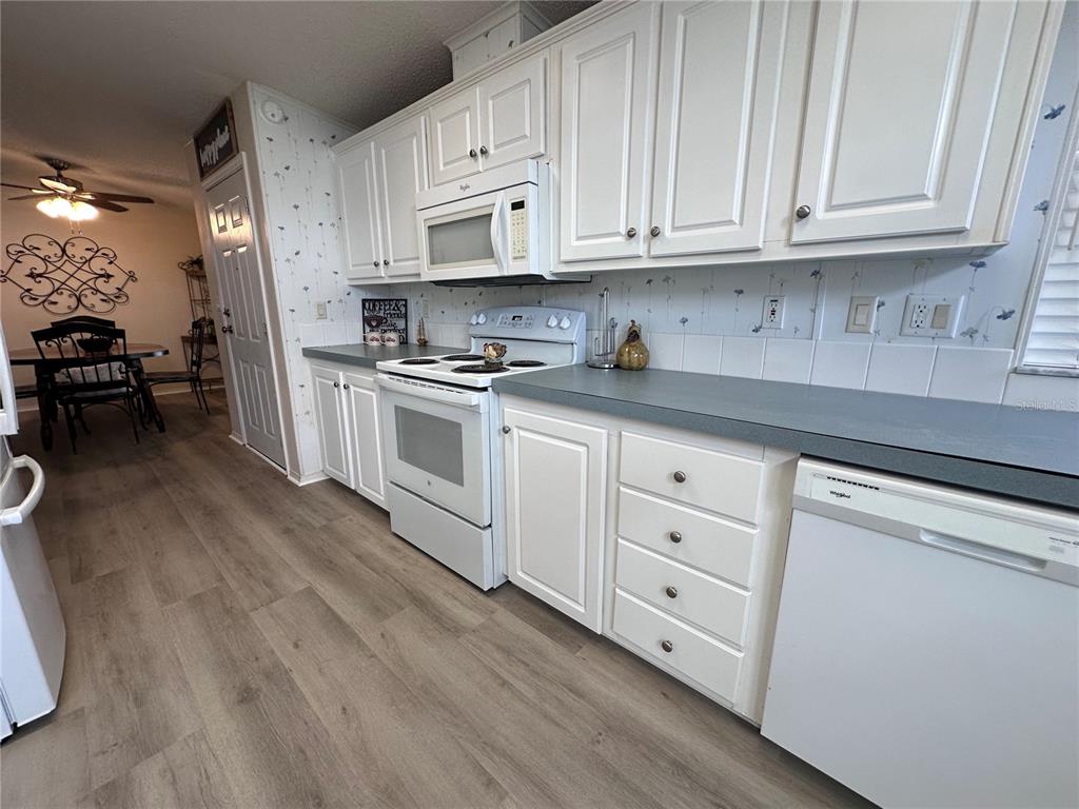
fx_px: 436
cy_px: 404
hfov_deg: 102.1
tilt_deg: -13.8
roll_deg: +0.6
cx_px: 540
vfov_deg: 85.7
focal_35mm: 14
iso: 160
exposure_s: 1/120
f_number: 2.2
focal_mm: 2.22
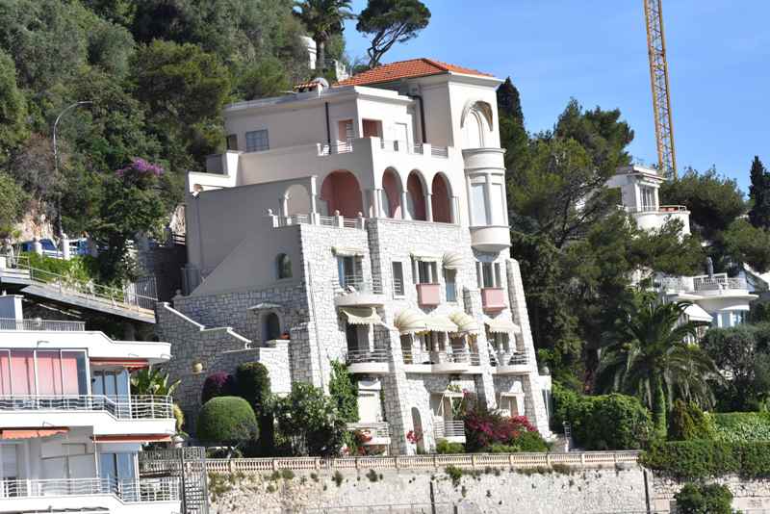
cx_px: 385
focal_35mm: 188
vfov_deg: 7.3
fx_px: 4012
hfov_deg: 11.0
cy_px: 257
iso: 250
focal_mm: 125
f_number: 8
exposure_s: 1/1000
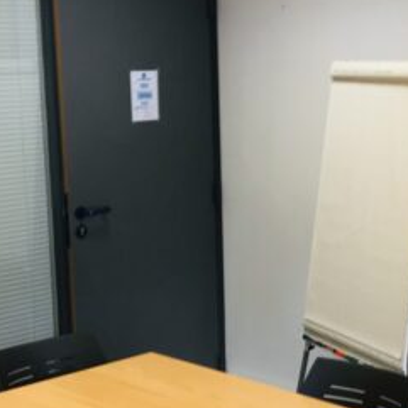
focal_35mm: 79
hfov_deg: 21.8
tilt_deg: -9.9
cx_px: 266
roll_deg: -0.4
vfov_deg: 21.9
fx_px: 1053
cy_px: 262
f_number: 1.8
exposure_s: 1/50
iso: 25
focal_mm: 3.99
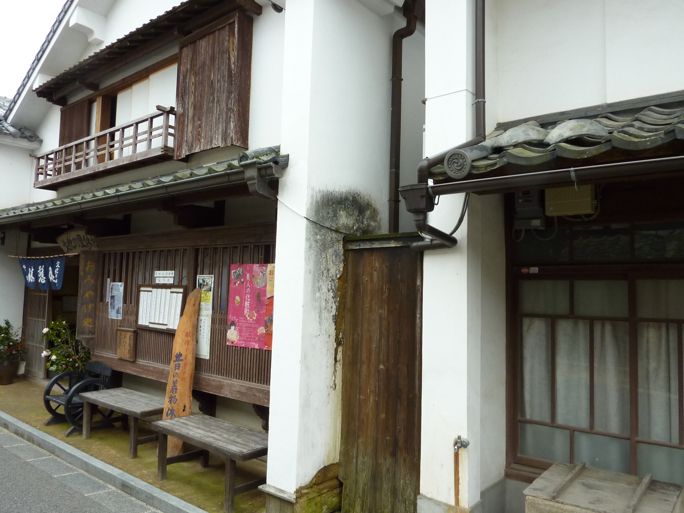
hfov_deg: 69.4
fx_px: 494
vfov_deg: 54.9
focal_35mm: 25
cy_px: 256
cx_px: 342
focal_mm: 4.1
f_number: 4
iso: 160
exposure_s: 1/200
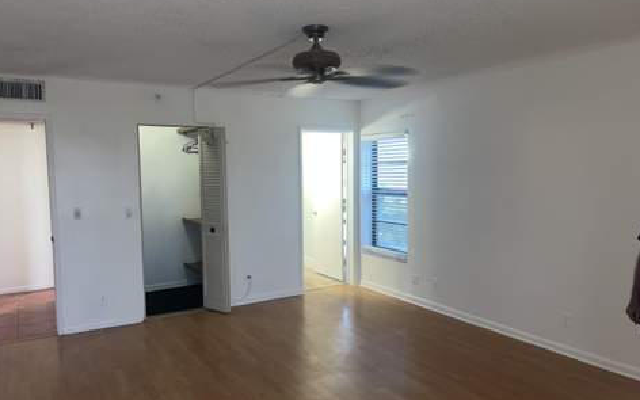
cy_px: 203
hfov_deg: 66.5
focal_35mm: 28
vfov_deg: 44.5
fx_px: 488
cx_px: 317
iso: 40
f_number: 1.5
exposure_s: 1/20
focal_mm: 5.7
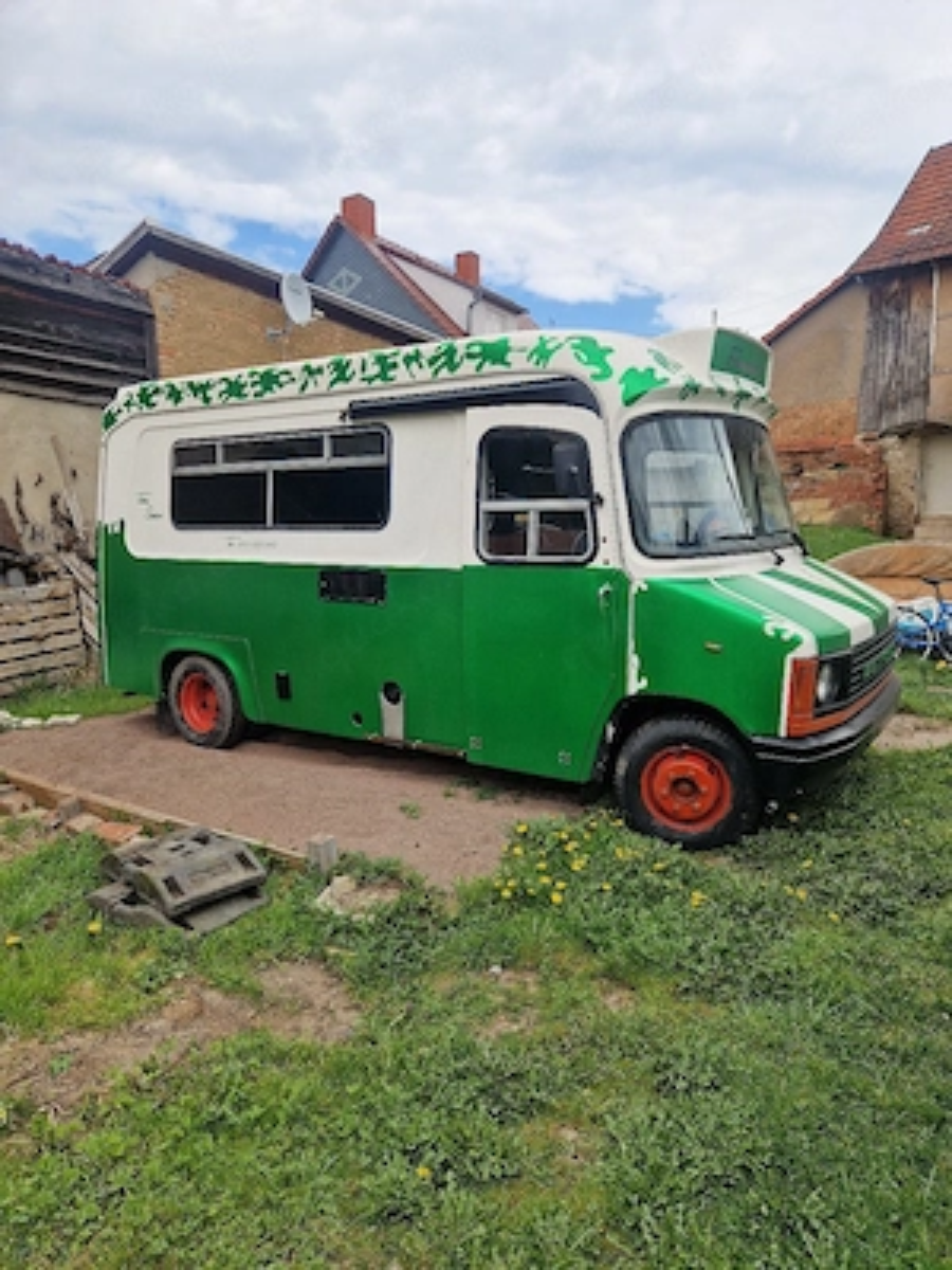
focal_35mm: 23
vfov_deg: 73.9
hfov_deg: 58.9
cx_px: 476
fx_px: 843
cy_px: 635
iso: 50
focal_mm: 5.4
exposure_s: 1/1111
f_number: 1.8
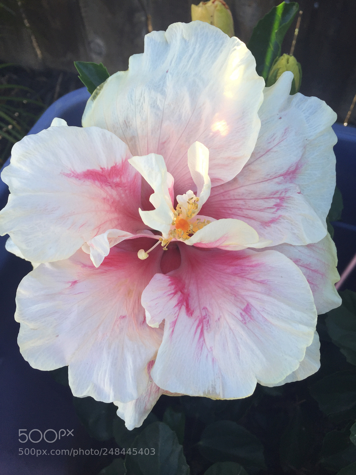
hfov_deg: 48.2
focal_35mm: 29
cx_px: 178
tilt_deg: -59.2
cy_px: 238
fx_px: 398
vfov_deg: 61.7
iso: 32
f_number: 2.2
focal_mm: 4.15
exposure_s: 1/278
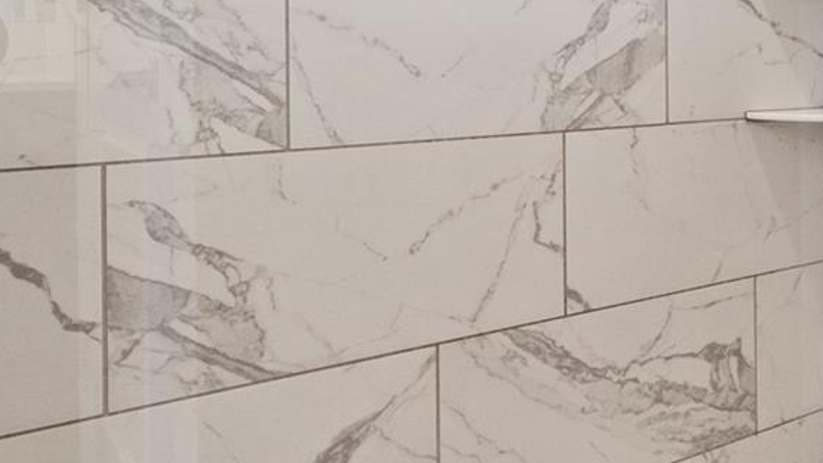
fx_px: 895
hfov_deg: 42.3
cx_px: 833
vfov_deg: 28.8
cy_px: 147
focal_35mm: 41
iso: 1600
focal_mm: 14
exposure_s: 1/60
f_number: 8
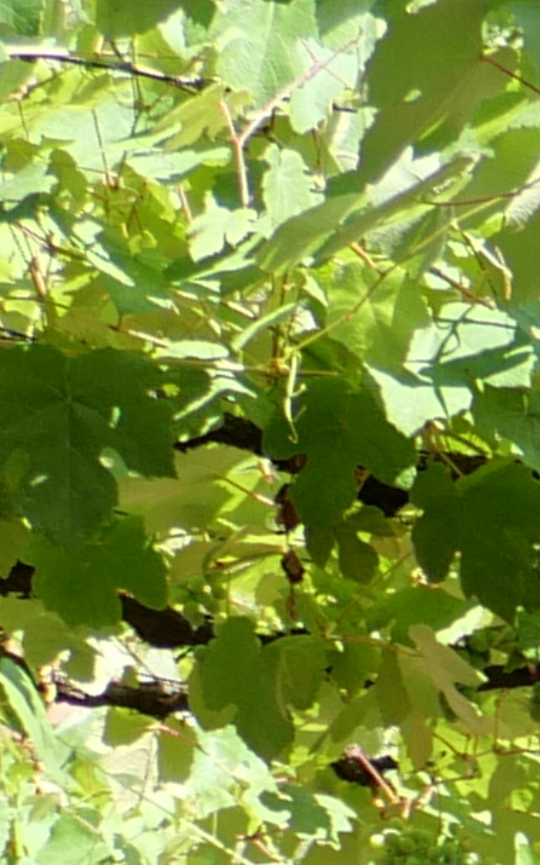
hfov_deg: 3.8
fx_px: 7210
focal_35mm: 306
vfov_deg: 6.4
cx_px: 2793
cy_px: 2358
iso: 250
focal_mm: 16.5
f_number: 2.4
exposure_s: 1/1000
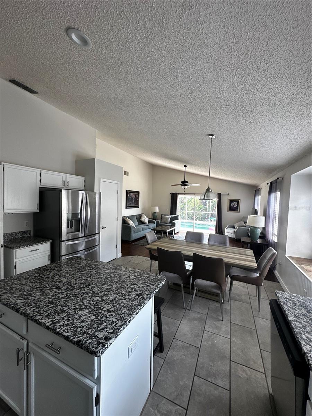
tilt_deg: -2.0
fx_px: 168
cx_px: 156
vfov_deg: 102.1
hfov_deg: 85.7
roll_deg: -2.3
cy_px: 208
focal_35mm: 14
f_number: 2.2
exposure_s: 1/99
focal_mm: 2.22
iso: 100
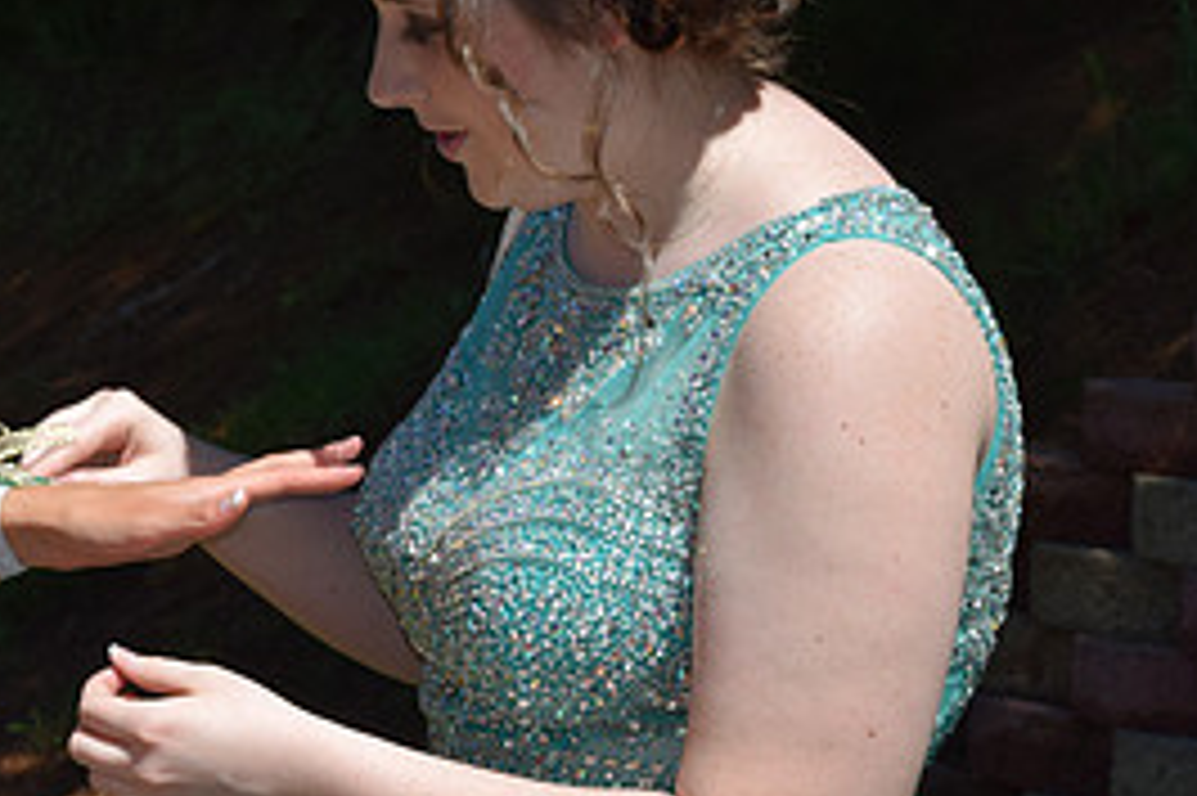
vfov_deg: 7.6
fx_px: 5984
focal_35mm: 180
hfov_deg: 11.3
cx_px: -27
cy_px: 313
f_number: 11
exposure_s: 1/200
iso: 100
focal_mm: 55
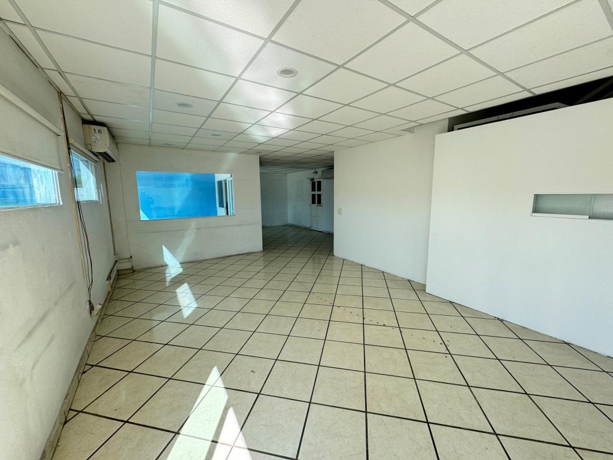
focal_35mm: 14
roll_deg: +1.4
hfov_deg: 102.1
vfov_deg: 85.7
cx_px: 306
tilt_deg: -8.3
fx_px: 248
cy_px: 230
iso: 40
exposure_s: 1/128
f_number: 2.2
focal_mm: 2.22
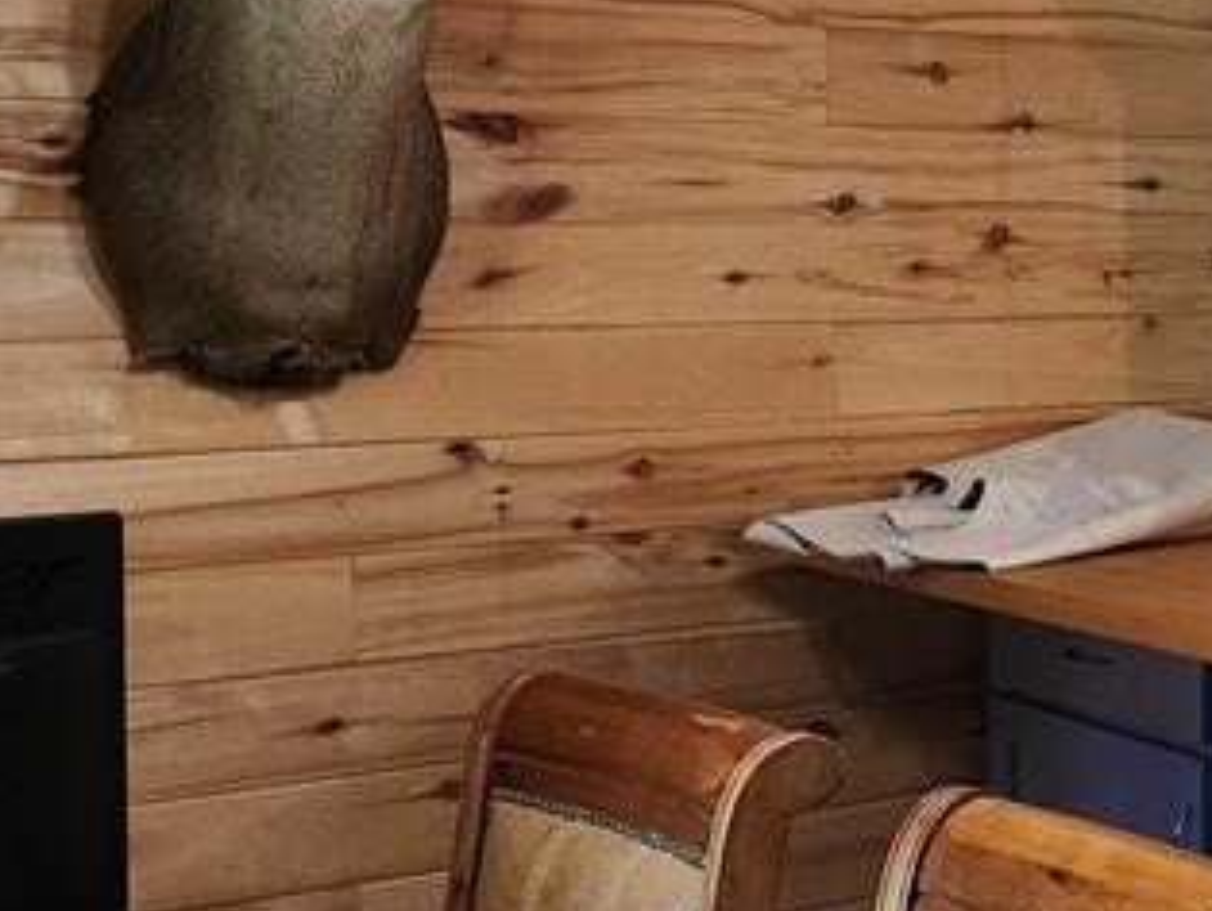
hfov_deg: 21.3
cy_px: 401
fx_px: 2628
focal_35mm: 75
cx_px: 1876
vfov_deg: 19.7
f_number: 1.8
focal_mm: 5.4
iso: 250
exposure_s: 1/120
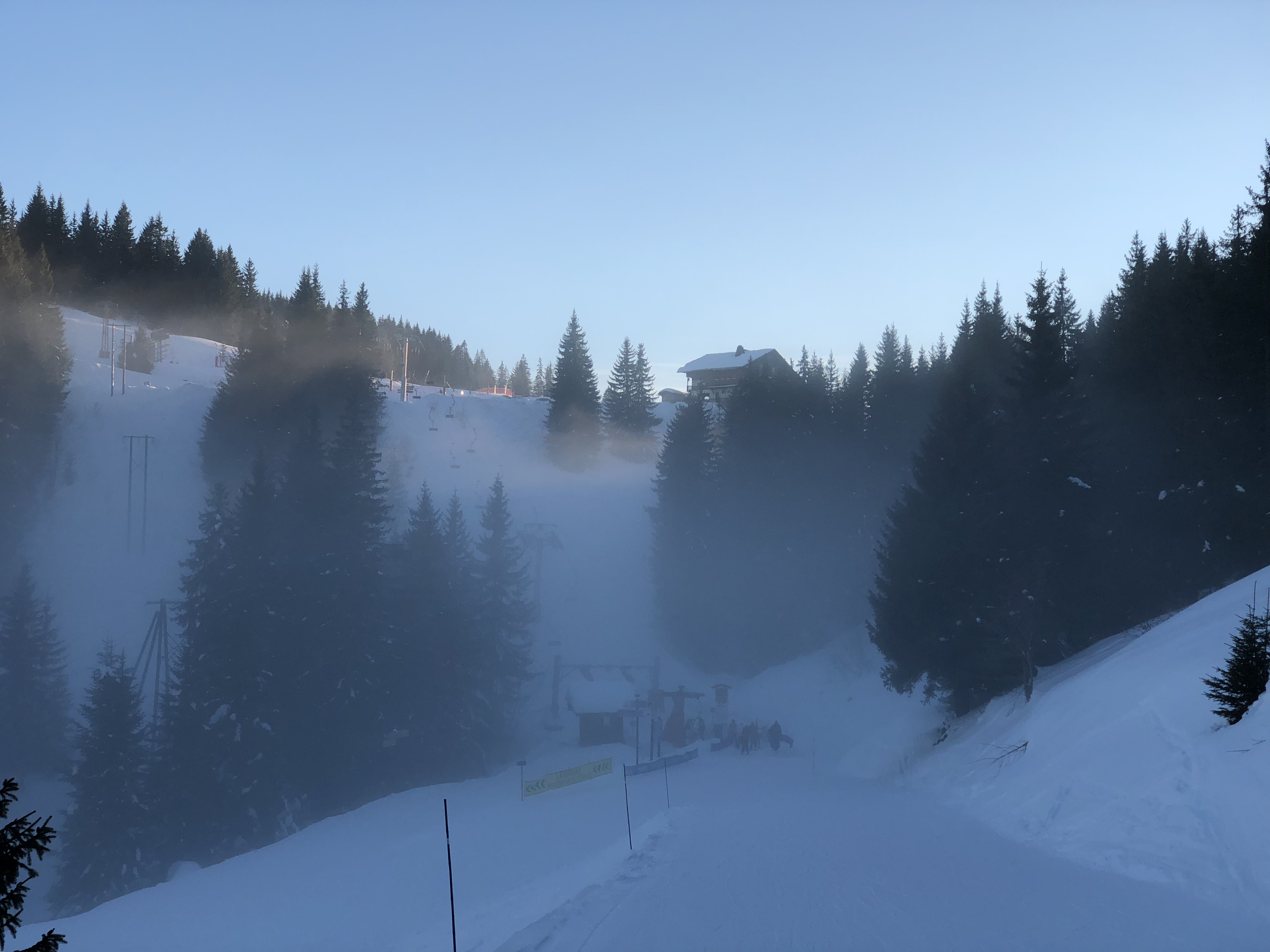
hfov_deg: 36.8
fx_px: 1908
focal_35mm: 52
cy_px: 476
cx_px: 635
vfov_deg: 28.0
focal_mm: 6
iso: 16
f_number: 2.4
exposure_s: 1/510
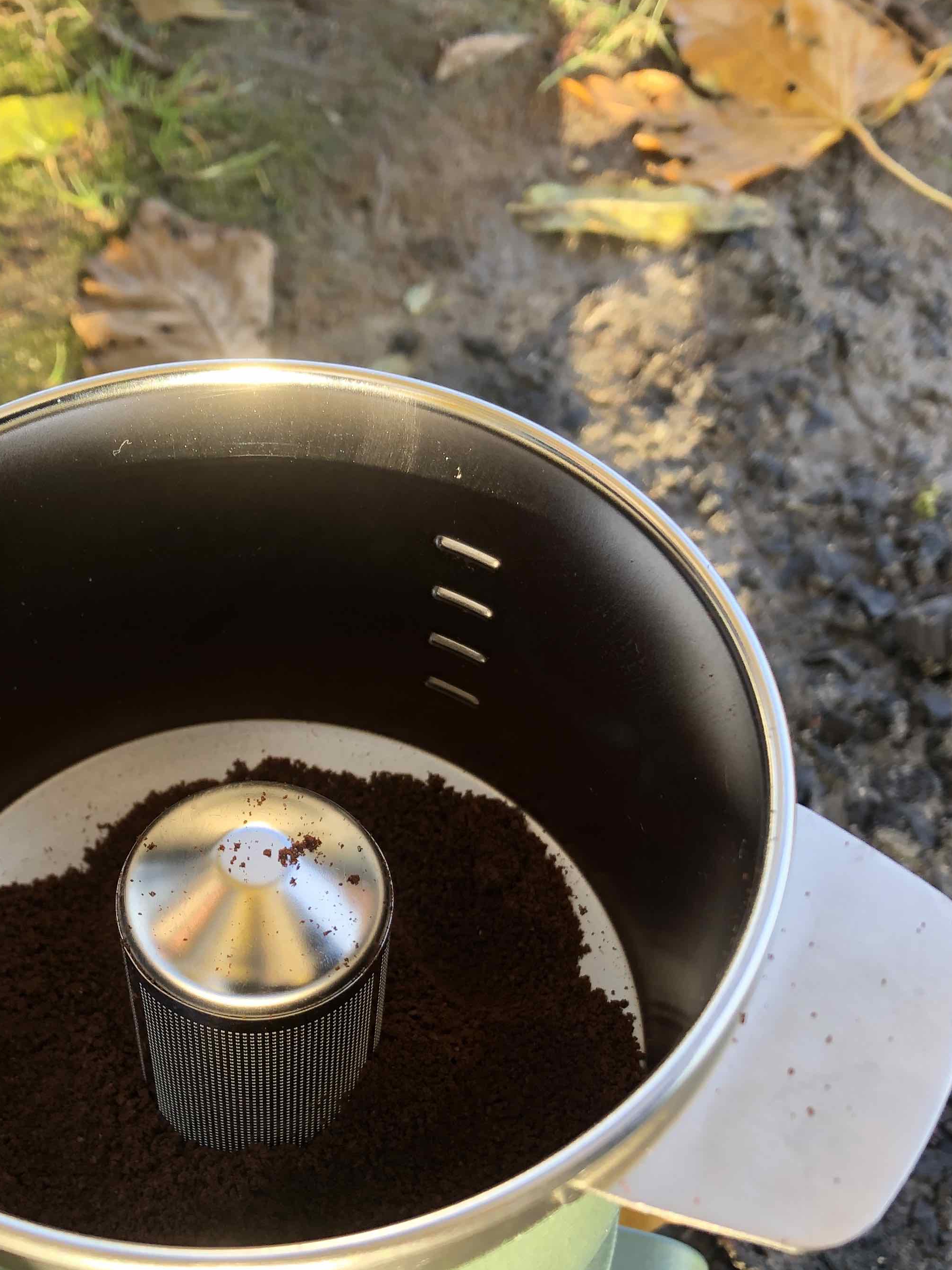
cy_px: 857
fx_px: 1540
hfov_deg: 34.0
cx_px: 318
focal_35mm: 42
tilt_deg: -58.4
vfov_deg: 44.1
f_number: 1.8
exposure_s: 1/120
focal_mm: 3.99
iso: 50
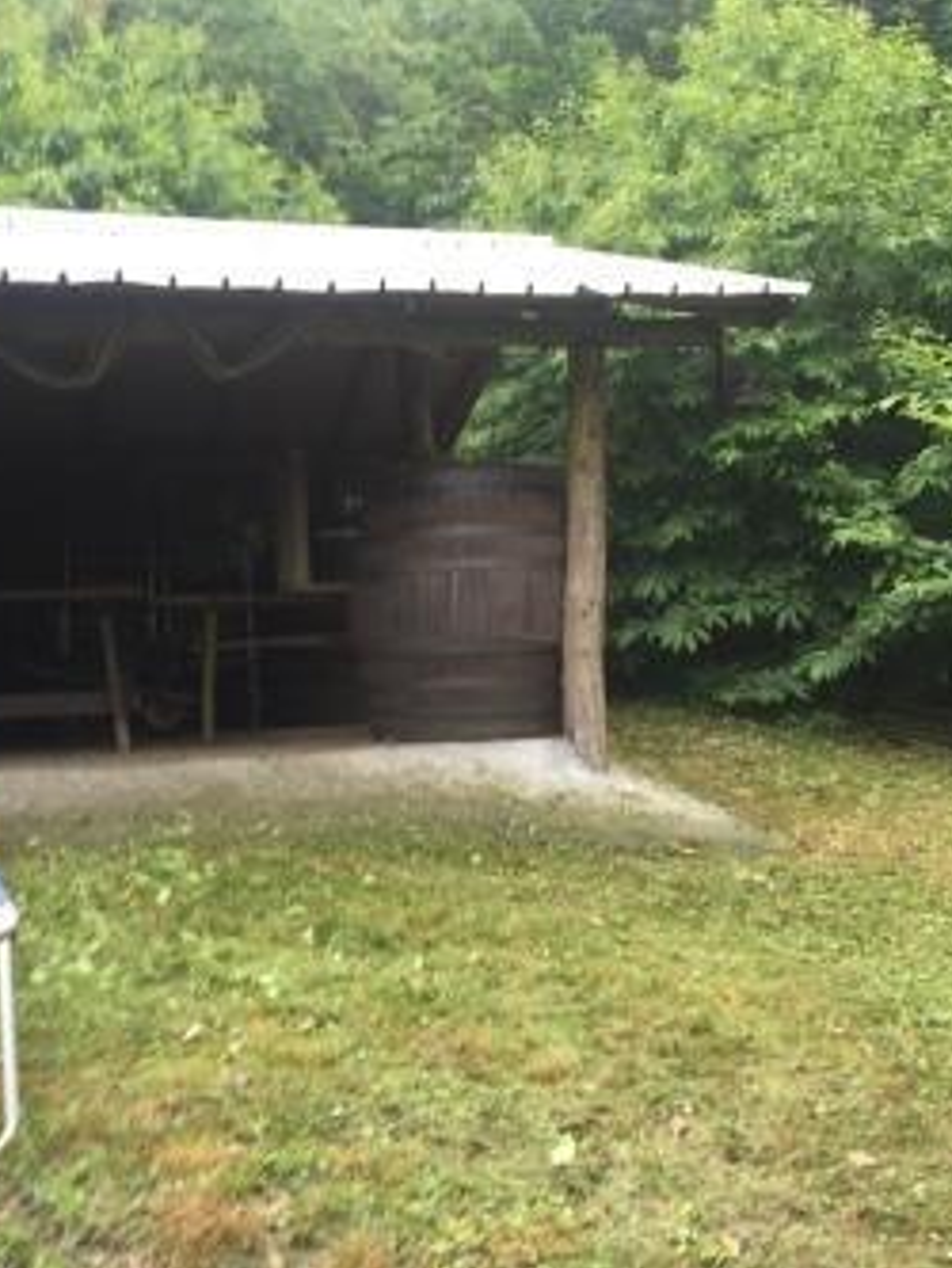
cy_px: 632
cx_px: 369
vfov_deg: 47.8
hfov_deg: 36.7
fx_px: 1429
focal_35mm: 39
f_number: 2.2
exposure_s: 1/50
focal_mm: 4.15
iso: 32
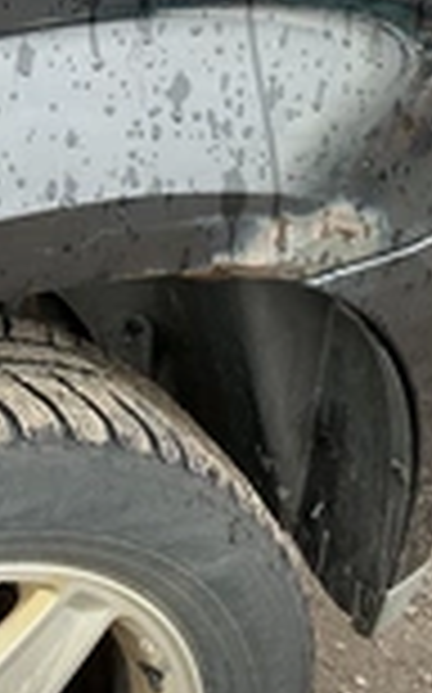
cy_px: 162
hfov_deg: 16.5
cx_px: -22
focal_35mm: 77
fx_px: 1453
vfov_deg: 26.4
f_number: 1.8
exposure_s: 1/170
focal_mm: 3
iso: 20
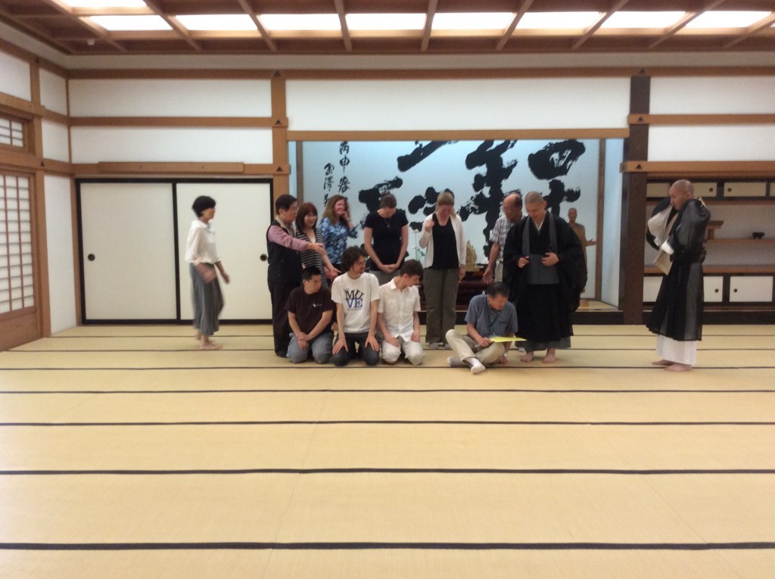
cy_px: 290
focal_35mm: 32
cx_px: 388
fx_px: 715
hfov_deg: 56.9
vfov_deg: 44.1
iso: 125
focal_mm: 3.3
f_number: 2.4
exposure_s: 1/24
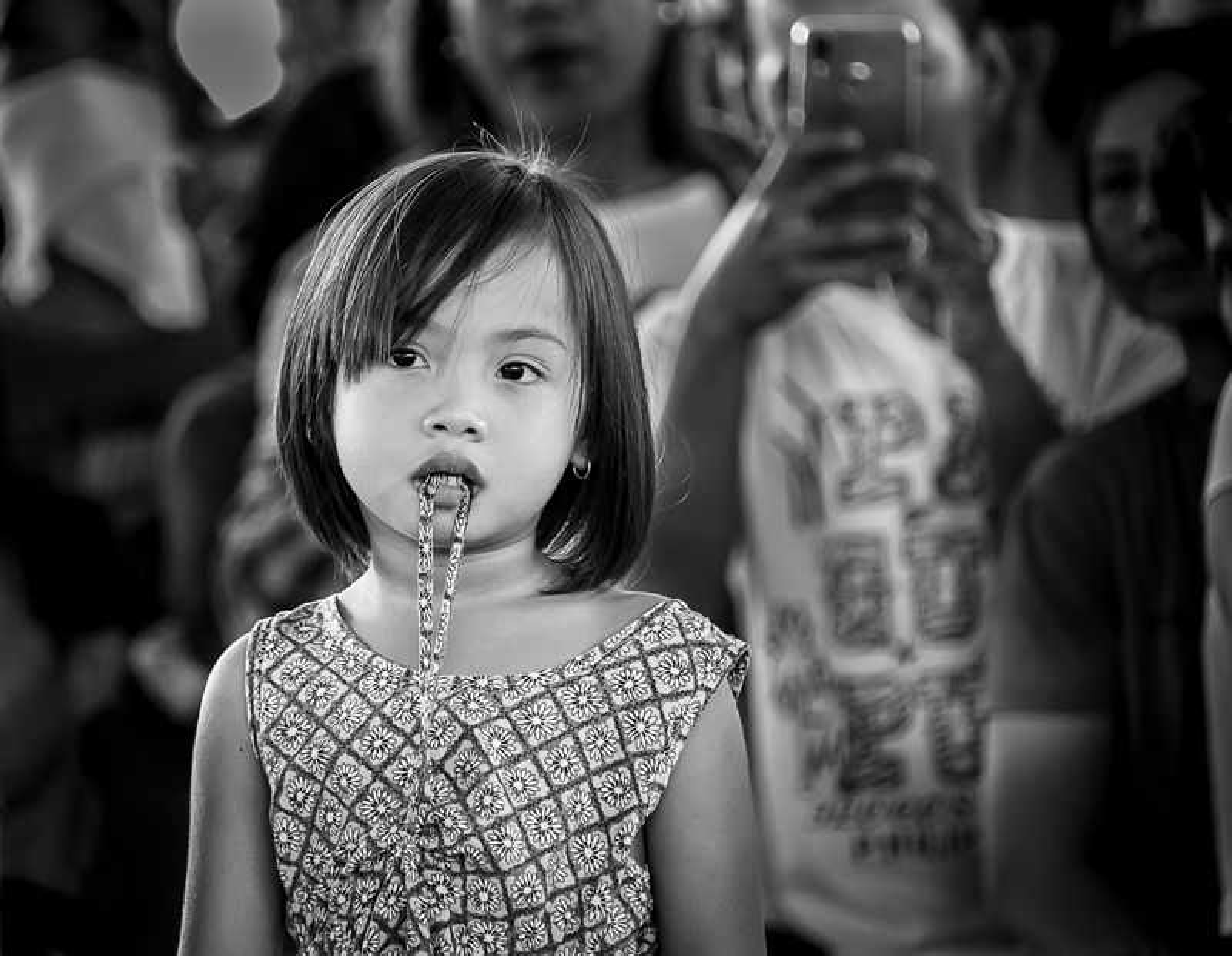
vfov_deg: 4.2
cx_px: 450
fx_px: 13013
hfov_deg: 5.4
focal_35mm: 361
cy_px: 436
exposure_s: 1/640
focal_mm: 300
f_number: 5.6
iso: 16000
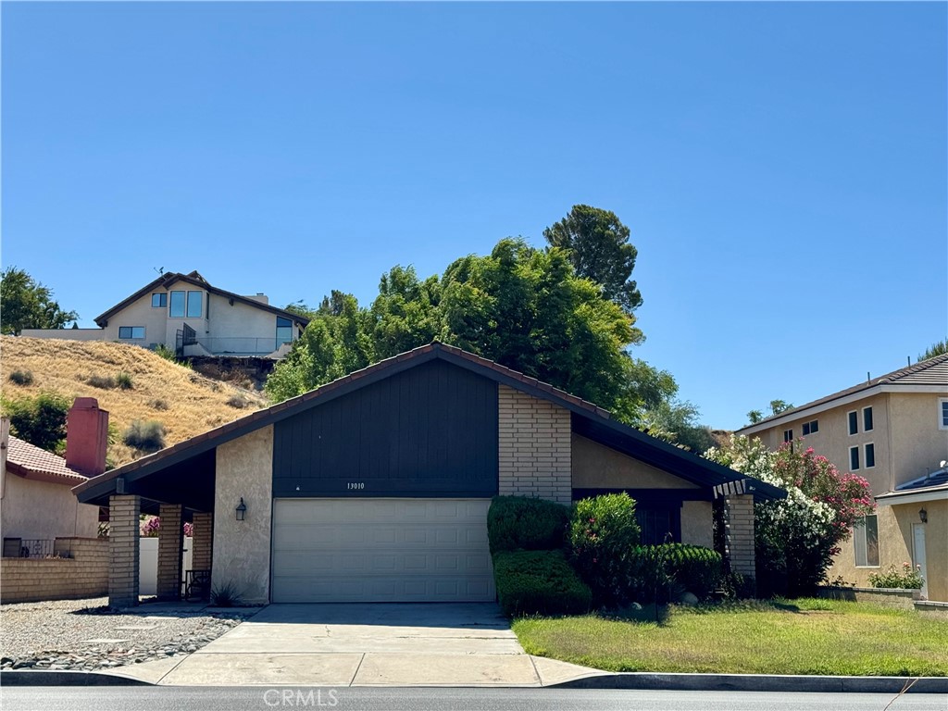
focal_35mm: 48
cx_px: 474
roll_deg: +0.4
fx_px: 1315
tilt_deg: +8.9
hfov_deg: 39.7
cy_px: 356
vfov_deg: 30.3
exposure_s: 1/5848
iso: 64
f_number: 1.78
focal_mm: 6.76
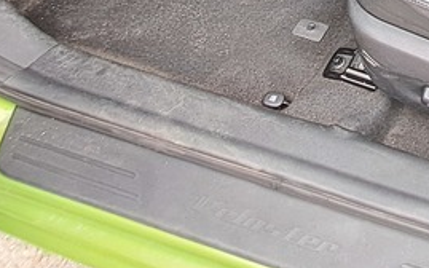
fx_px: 479
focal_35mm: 41
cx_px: 568
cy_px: -169
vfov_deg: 22.9
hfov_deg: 33.7
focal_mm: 1.42
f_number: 2.2
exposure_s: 1/100
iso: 50
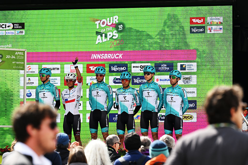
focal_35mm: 255
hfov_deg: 8.1
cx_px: 124
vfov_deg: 5.4
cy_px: 82
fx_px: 1756
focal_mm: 170
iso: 250
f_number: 4.5
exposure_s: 1/1000
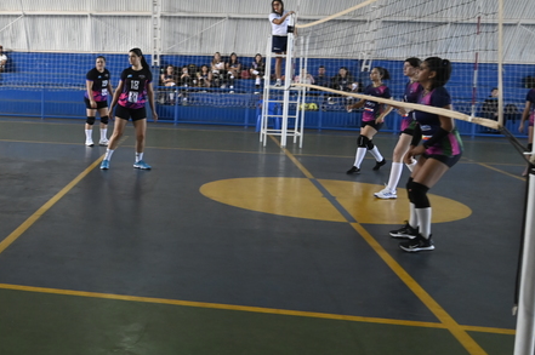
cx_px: 30
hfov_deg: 37.1
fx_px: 727
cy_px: 159
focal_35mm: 49
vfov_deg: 27.4
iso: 2500
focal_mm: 24
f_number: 9
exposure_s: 1/125
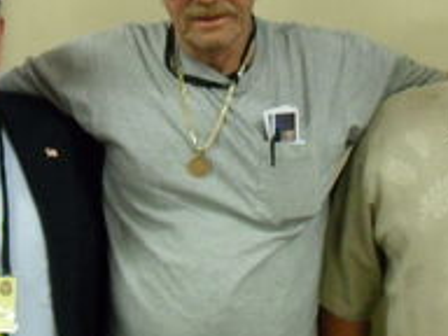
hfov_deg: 26.7
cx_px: 219
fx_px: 945
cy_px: 142
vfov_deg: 20.2
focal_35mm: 73
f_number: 2.8
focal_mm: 6.2
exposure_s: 1/15
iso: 400
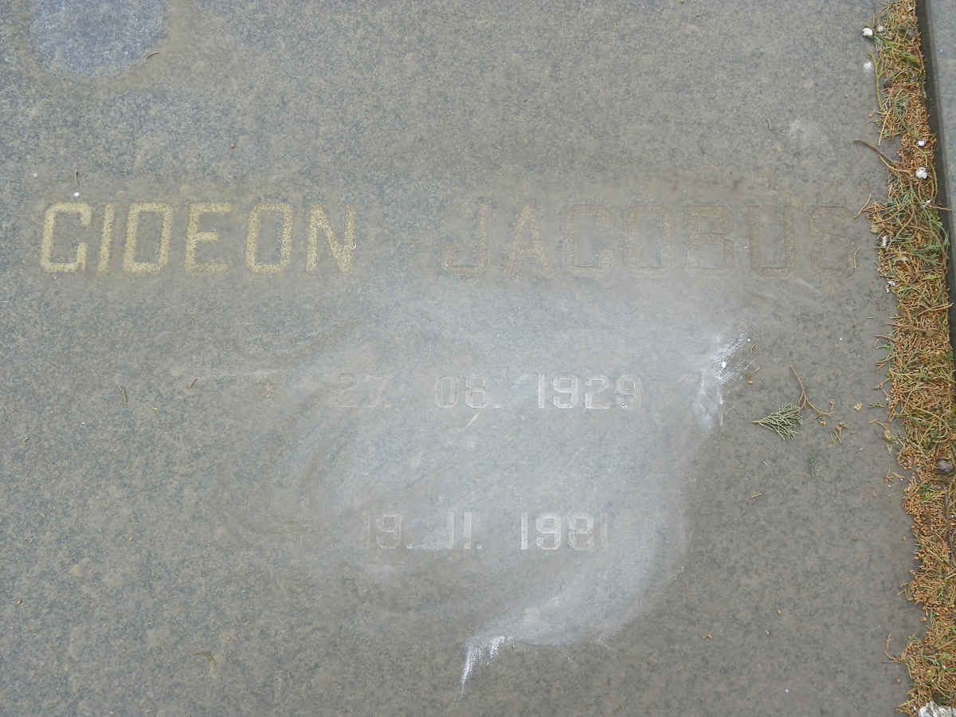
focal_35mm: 35
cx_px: 478
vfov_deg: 40.7
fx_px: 967
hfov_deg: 52.6
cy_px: 358
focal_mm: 6.2
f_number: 4
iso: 64
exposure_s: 1/160
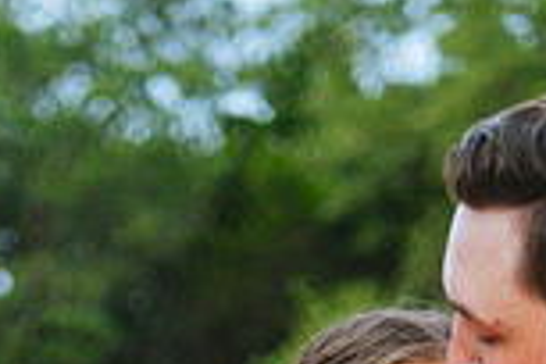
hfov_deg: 9.3
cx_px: 107
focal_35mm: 220
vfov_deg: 6.1
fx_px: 3336
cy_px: 674
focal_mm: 58
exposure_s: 1/400
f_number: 2.8
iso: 1250
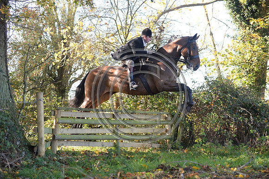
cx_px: 134
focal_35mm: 70
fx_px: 523
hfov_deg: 28.9
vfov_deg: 19.4
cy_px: 90
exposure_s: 1/1000
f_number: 2.8
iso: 1000
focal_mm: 70
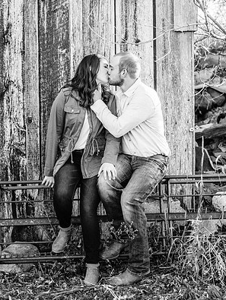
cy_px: 144
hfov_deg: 15.9
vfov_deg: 21.1
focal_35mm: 93
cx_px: 113
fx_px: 808
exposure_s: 1/640
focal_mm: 85
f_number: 3.2
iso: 200
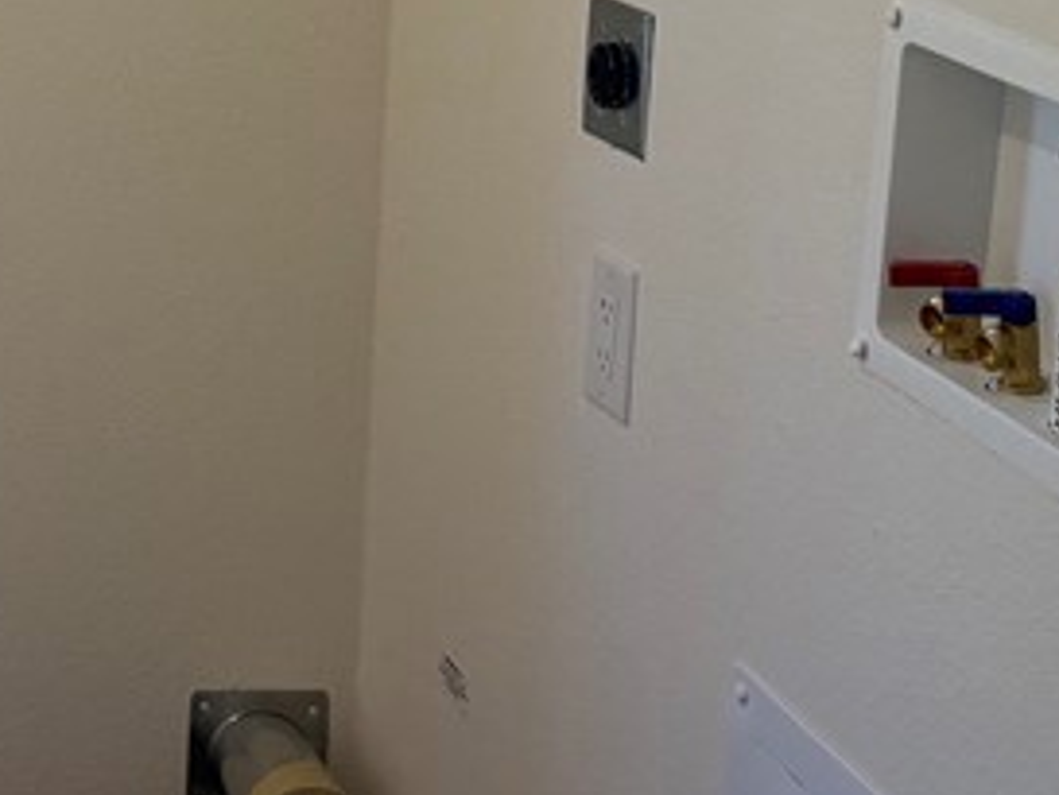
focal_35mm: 90
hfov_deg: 20.3
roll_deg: -0.7
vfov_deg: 16.2
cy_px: 78
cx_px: -244
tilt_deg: -11.6
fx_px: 2755
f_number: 1.78
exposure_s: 1/232
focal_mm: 6.76
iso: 160
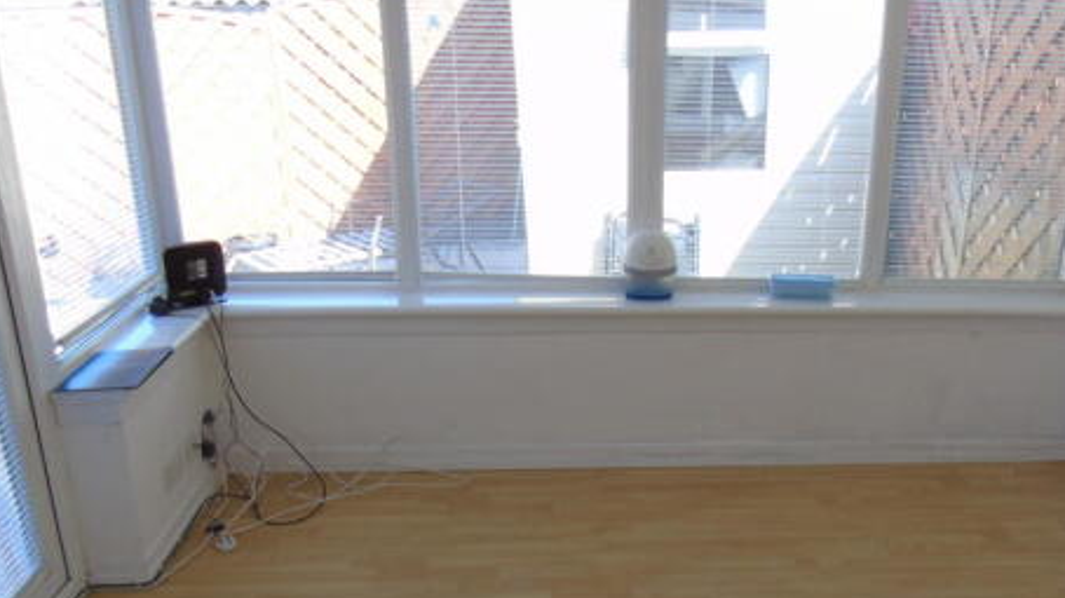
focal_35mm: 35
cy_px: 374
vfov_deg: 33.5
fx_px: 988
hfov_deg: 56.3
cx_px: 635
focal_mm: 4.4
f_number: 3.4
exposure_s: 1/60
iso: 80
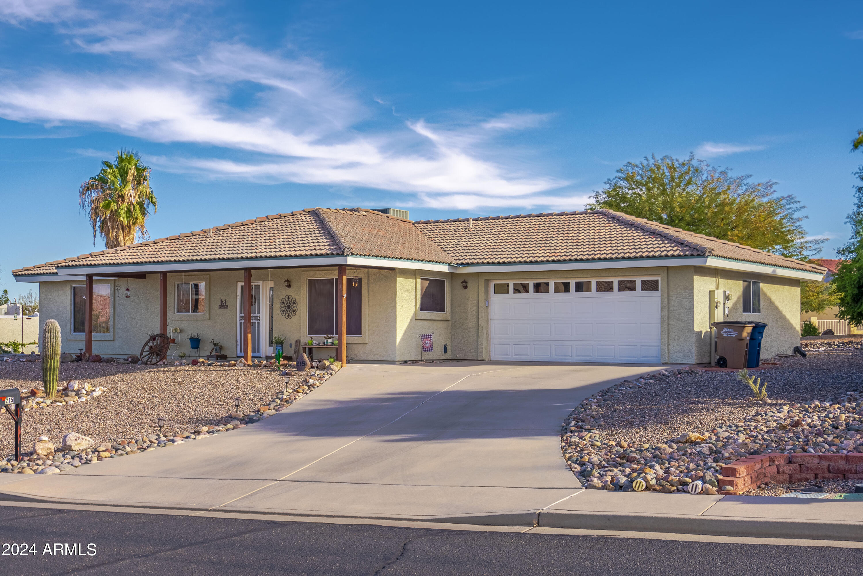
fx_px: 1103
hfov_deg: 42.7
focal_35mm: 46
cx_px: 432
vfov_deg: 29.3
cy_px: 288
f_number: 8
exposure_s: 1/5000
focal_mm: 31
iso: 100
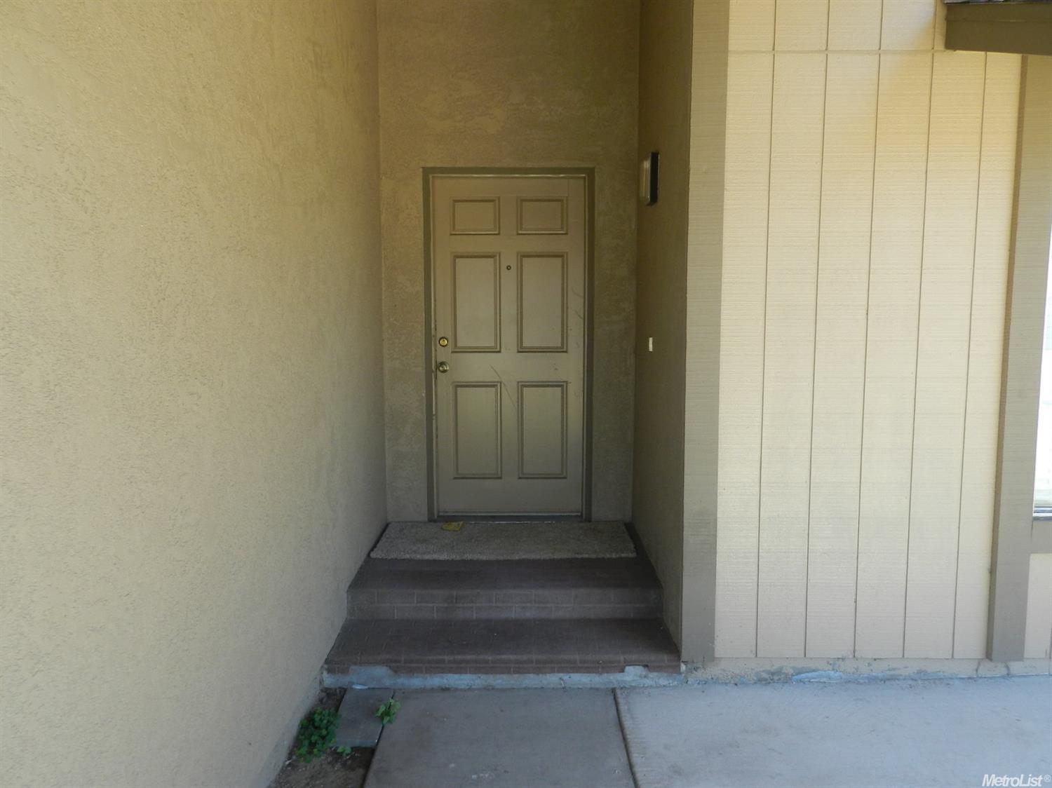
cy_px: 394
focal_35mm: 25
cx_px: 526
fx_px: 760
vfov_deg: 54.9
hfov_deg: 69.4
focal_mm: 4.5
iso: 160
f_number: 3.5
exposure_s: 1/125
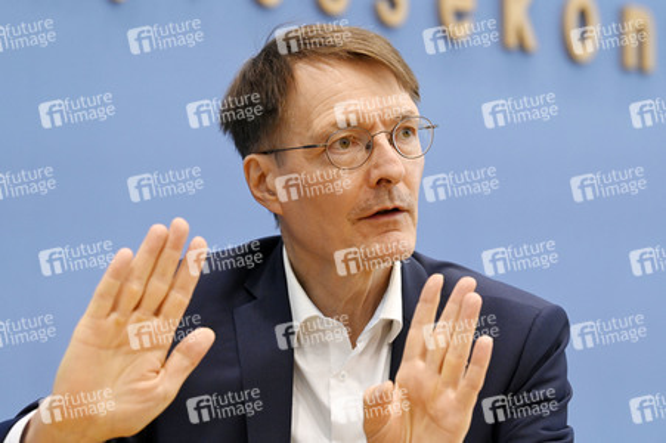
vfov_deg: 9.1
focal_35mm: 150
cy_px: 222
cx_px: 333
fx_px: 2773
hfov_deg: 13.7
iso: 5000
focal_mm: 150
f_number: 6.3
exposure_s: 1/640
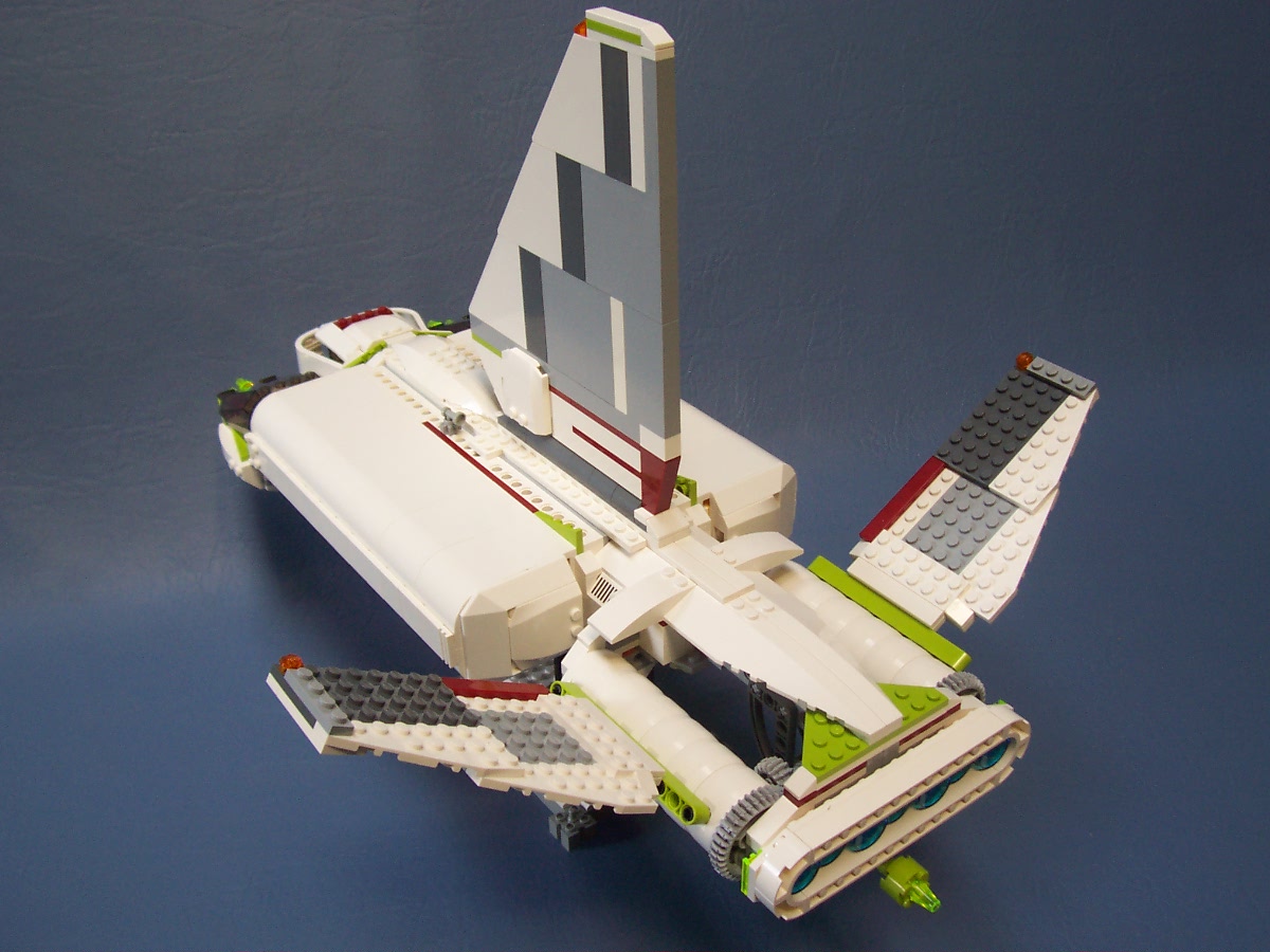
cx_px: 635
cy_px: 476
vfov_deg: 38.7
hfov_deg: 50.1
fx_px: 1357
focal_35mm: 37
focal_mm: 5.6
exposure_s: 1/30
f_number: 2.8
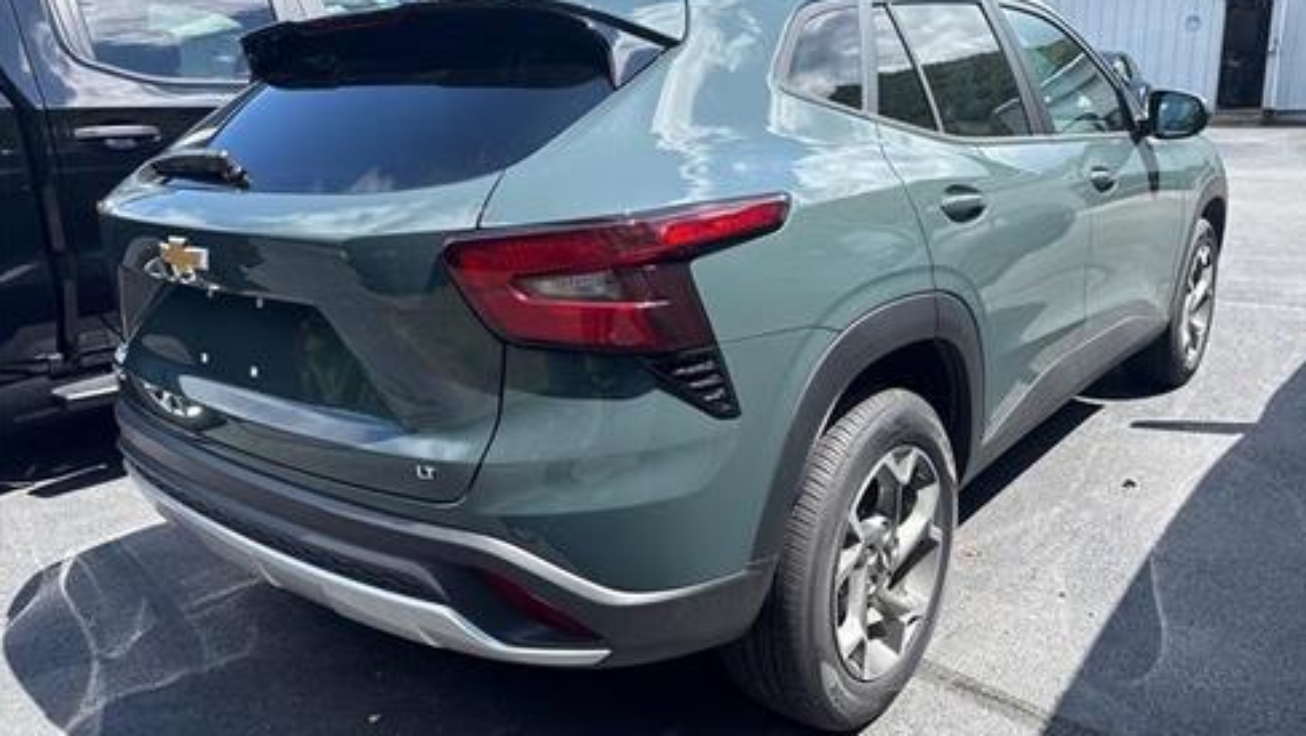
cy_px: 364
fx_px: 935
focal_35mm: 27
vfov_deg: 42.9
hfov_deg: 69.8
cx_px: 666
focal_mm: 6.76
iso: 80
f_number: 1.78
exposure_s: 1/1522
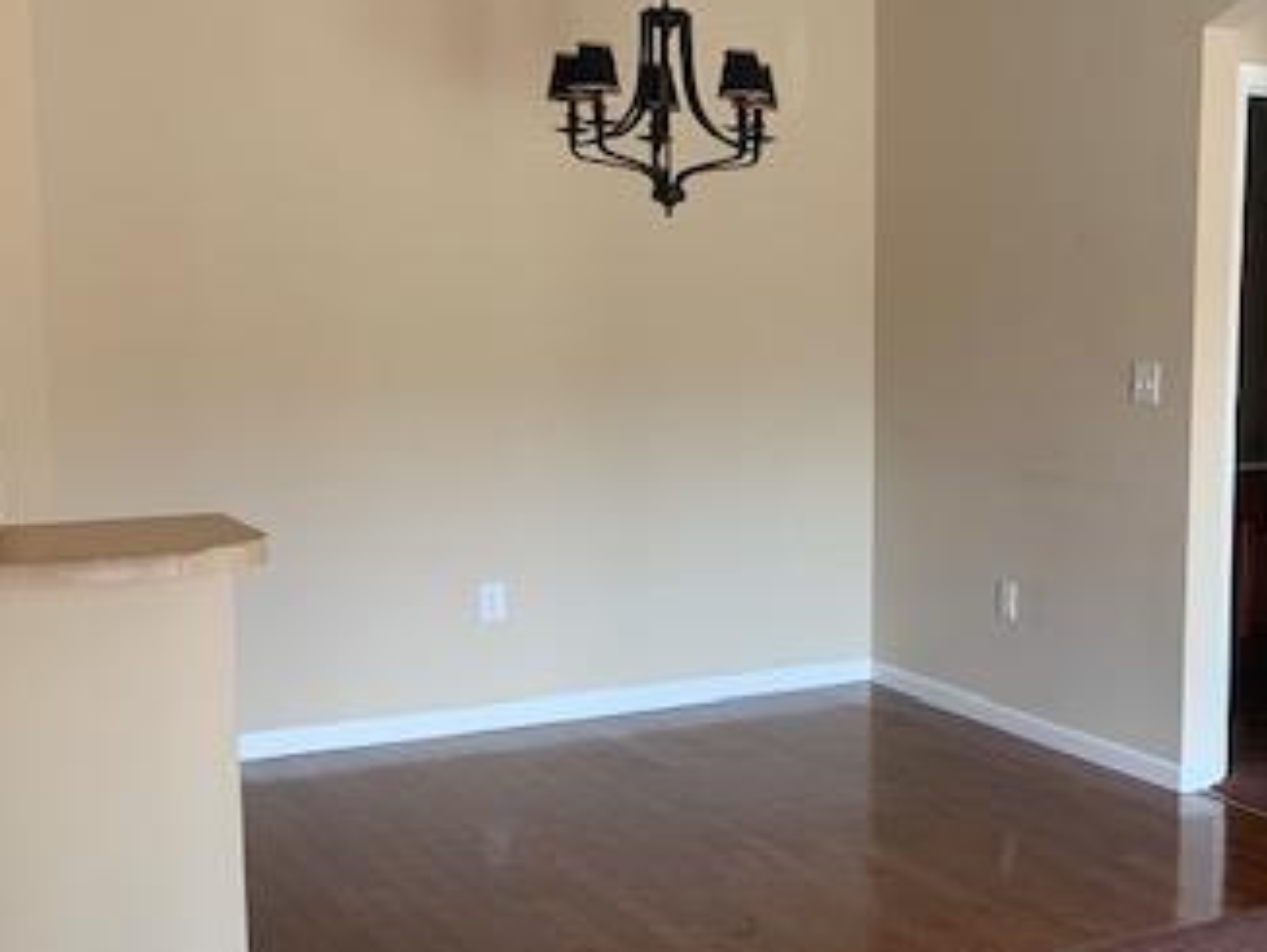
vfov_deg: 28.6
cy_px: 544
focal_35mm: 51
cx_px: 1053
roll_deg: -0.8
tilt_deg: -7.6
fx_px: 1868
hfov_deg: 35.9
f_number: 1.8
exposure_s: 1/116
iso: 100
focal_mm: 4.25
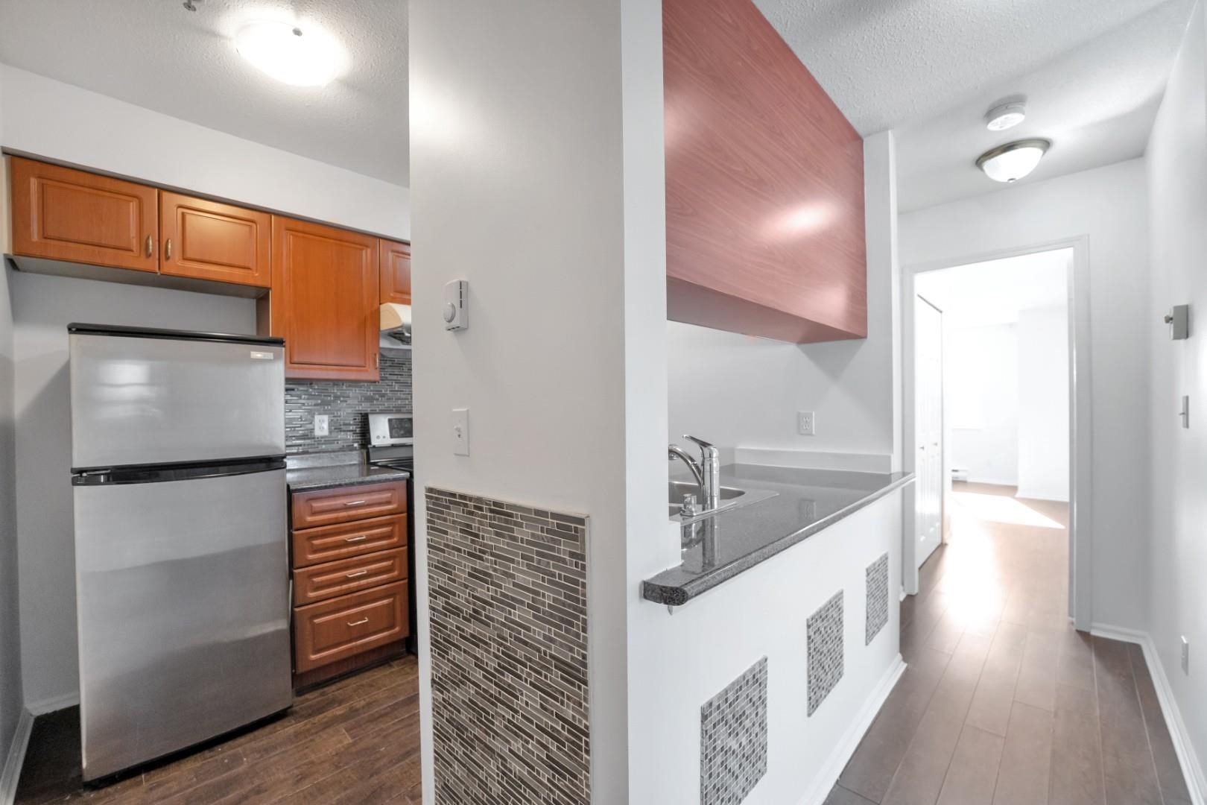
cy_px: 402
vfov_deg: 81.2
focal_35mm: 14
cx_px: 604
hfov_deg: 104.3
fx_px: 469
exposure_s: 1/160
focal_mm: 14
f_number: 4
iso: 1000
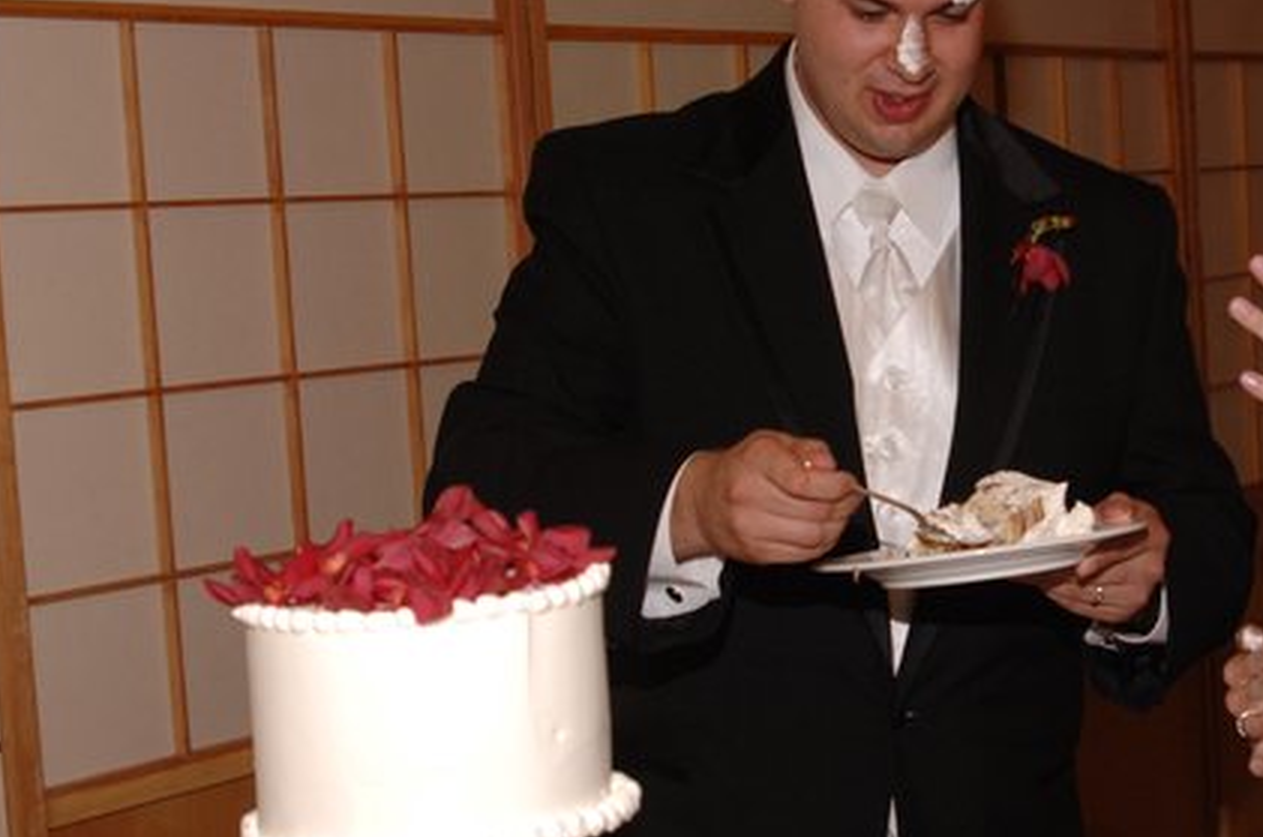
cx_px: 936
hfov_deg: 27.4
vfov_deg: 18.6
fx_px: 2556
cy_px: 382
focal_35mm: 73
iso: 400
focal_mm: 32
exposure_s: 1/50
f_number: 5.6
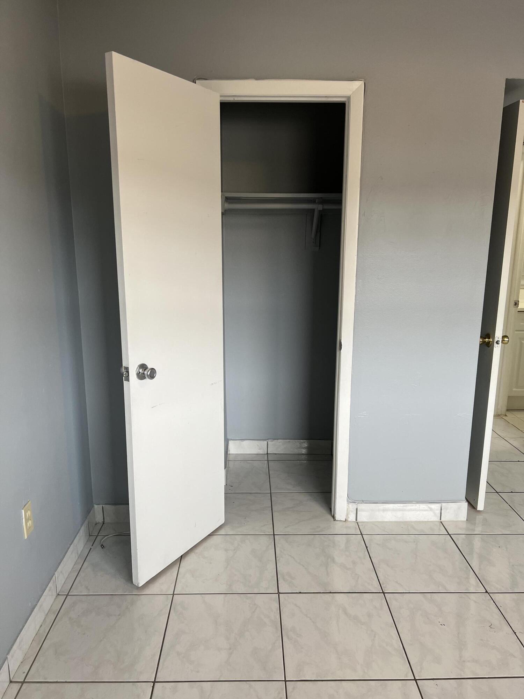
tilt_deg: -10.9
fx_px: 525
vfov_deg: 67.3
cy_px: 350
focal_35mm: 26
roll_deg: -0.5
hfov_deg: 53.1
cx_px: 262
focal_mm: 5.7
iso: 64
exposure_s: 1/60
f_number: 1.5
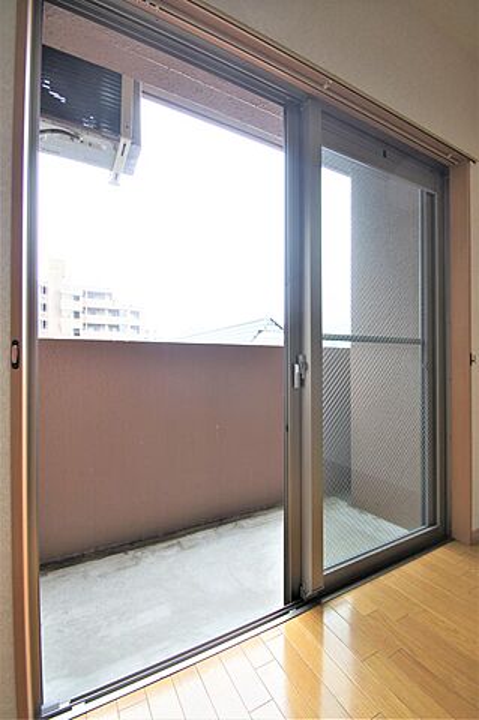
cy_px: 360
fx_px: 300
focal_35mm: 15
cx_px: 240
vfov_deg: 100.4
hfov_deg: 77.2
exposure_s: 1/40
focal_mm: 10
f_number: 4
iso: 100
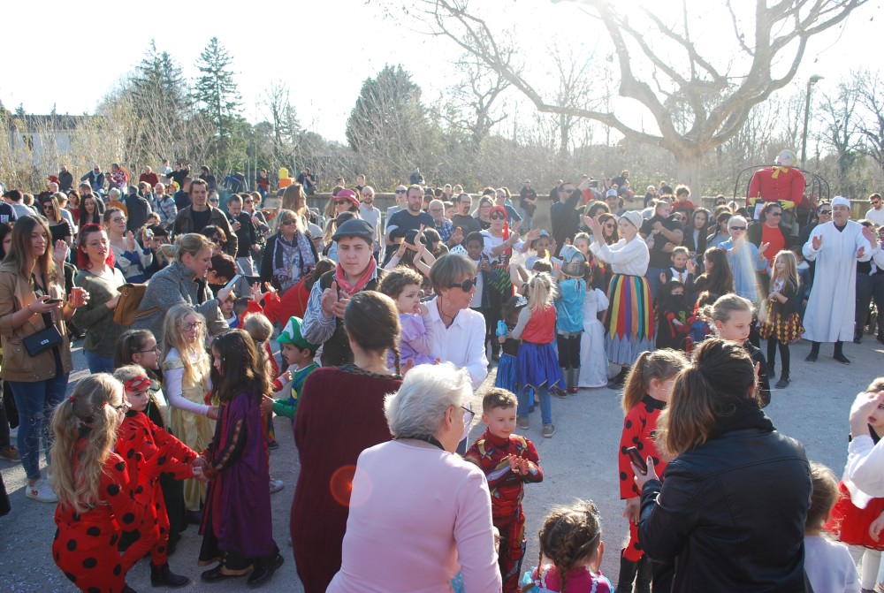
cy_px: 296
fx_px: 664
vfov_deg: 48.1
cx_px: 442
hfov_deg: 67.3
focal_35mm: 27
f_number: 5.6
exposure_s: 1/125
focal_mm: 18
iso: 125
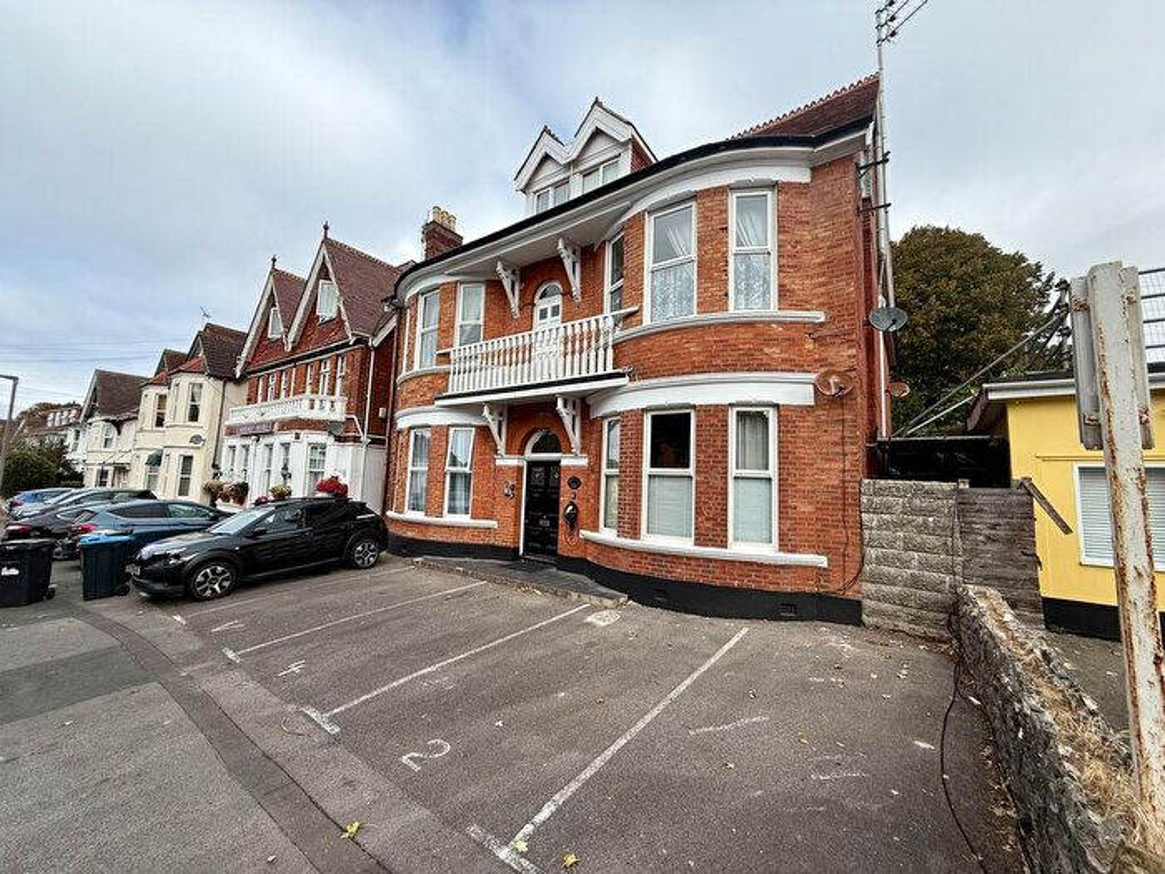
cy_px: 437
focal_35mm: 14
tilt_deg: +5.2
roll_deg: -1.9
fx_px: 471
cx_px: 582
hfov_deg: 102.1
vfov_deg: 85.7
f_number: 2.2
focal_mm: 2.22
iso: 50
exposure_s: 1/809
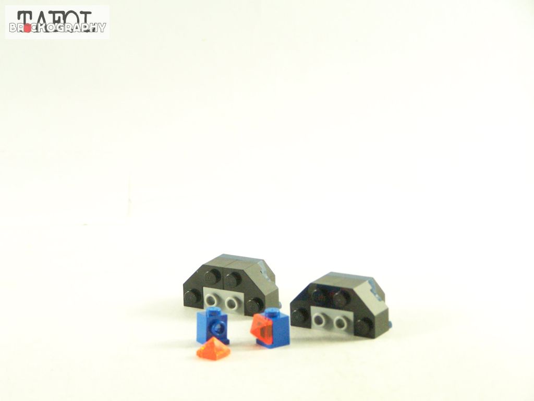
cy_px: 200
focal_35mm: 117
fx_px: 1805
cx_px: 267
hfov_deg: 16.8
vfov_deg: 12.7
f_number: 3.2
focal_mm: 19.4
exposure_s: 1/60
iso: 400
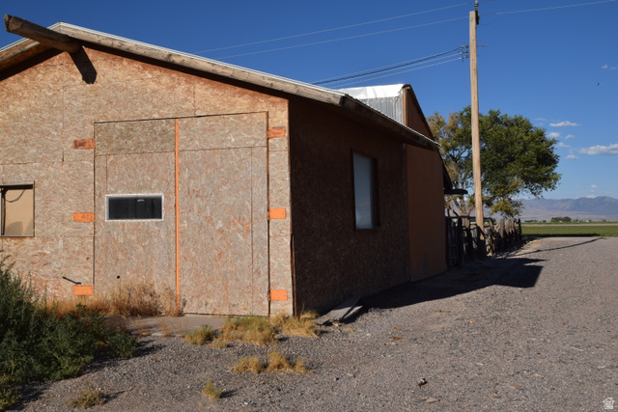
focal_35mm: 39
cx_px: 309
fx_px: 670
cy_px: 206
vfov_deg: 34.2
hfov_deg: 49.5
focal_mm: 26
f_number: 14
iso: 100
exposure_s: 1/200
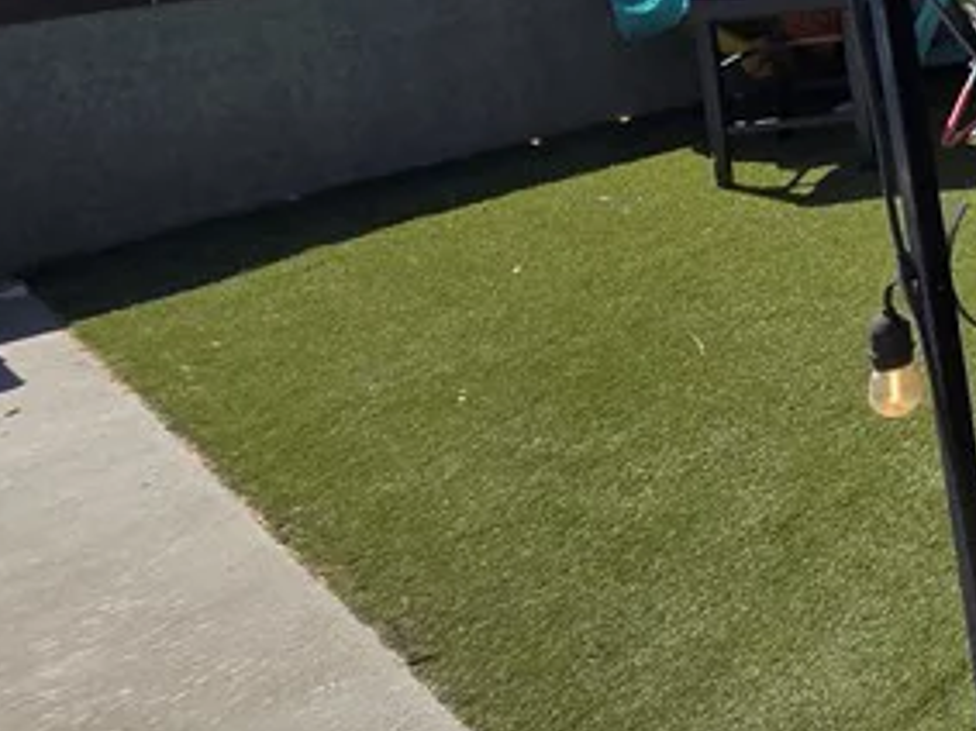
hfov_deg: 23.2
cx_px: 1711
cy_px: -59
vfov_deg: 28.3
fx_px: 1325
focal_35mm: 47
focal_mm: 2.2
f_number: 2.2
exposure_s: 1/2558
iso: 50
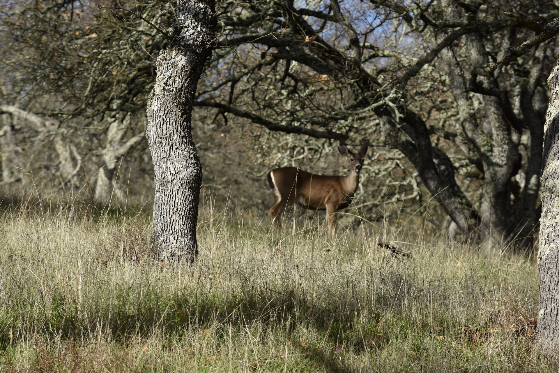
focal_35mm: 255
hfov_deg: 8.1
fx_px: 3959
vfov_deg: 5.4
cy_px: 186
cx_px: 280
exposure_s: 1/1000
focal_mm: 170
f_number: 8
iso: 400
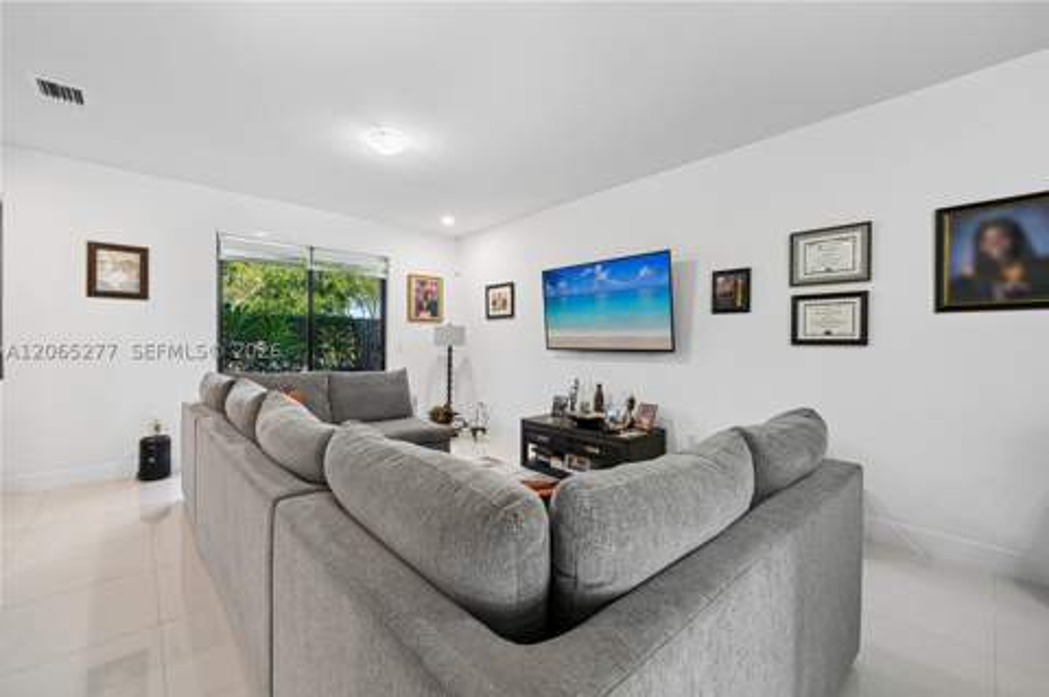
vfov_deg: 81.1
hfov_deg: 104.3
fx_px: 408
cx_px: 524
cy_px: 348
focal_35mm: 14
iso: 100
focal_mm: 14
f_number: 11
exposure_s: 1/1.67
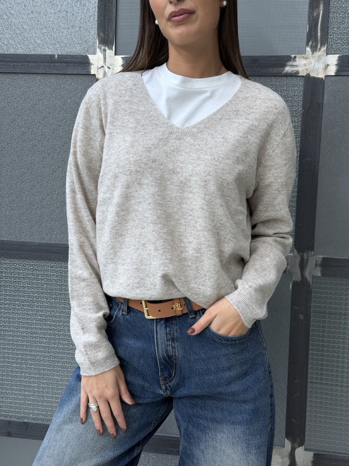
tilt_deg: -3.4
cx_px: 174
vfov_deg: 39.7
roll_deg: -2.0
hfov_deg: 30.3
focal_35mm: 48
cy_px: 233
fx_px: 645
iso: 160
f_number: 1.78
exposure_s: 1/60
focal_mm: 6.76
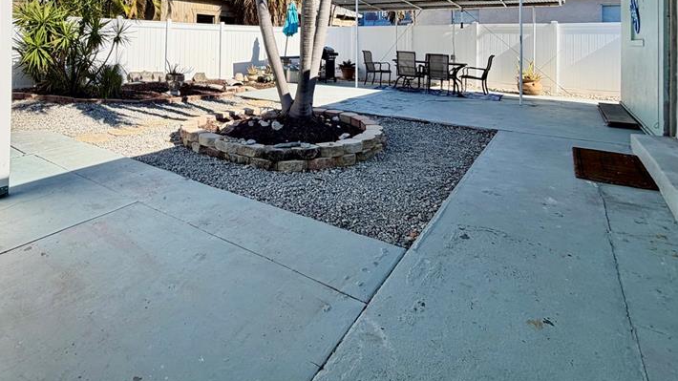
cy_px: 34
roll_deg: -1.1
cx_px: 260
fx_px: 395
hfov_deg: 79.9
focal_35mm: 22
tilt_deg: +0.7
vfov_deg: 46.2
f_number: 2.2
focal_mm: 2.22
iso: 25
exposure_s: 1/876
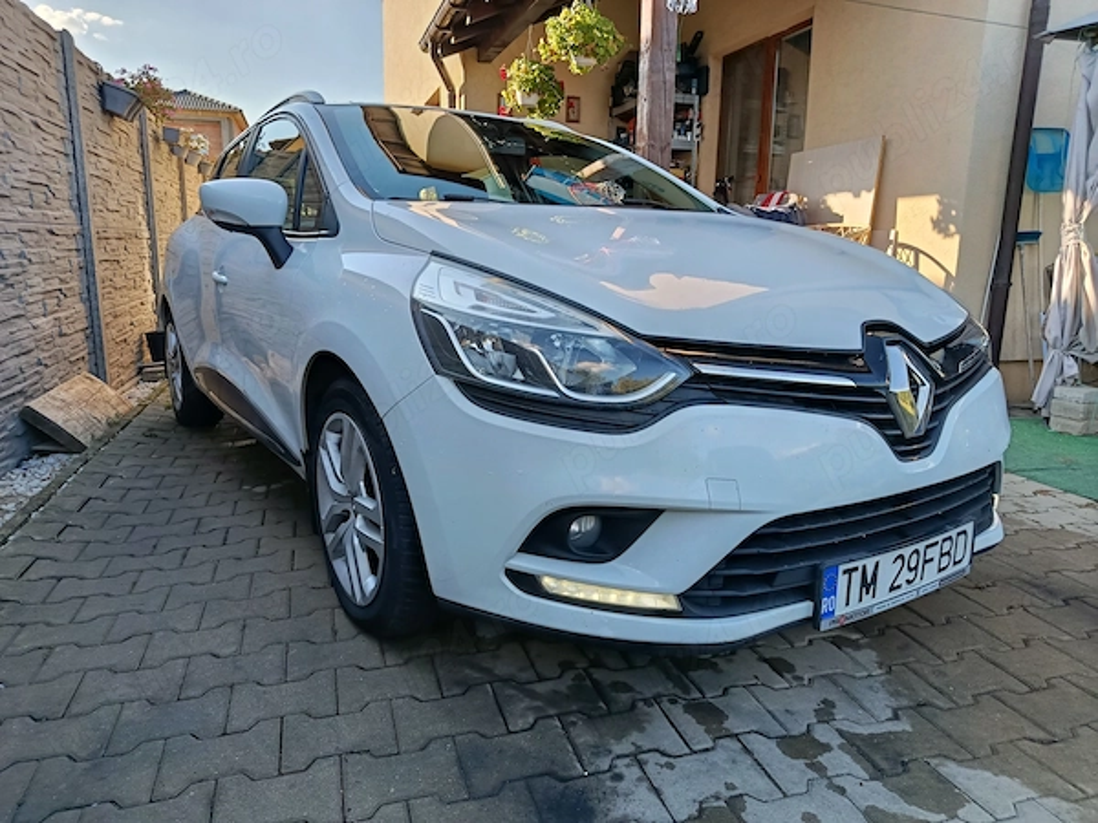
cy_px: 412
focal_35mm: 24
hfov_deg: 71.6
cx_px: 549
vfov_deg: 56.8
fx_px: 761
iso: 54
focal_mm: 5.24
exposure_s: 1/100
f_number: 1.7
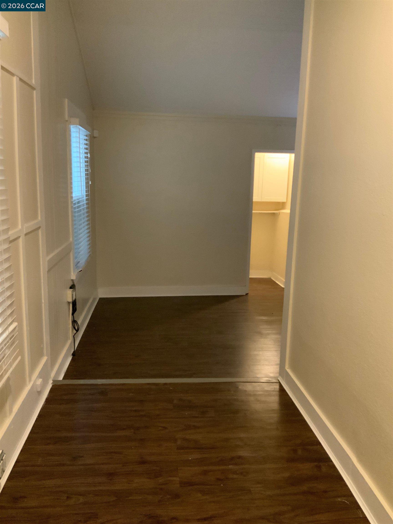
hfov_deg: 48.2
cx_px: 196
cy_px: 262
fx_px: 439
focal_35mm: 29
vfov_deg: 61.7
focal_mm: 3
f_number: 1.8
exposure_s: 1/30
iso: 400
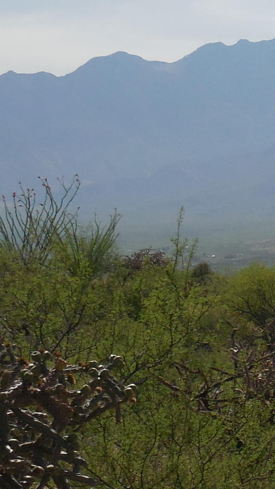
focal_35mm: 183
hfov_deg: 6.4
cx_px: 565
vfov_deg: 11.8
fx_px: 2374
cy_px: 268
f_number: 4.3
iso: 125
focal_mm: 9.4
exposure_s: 1/1600
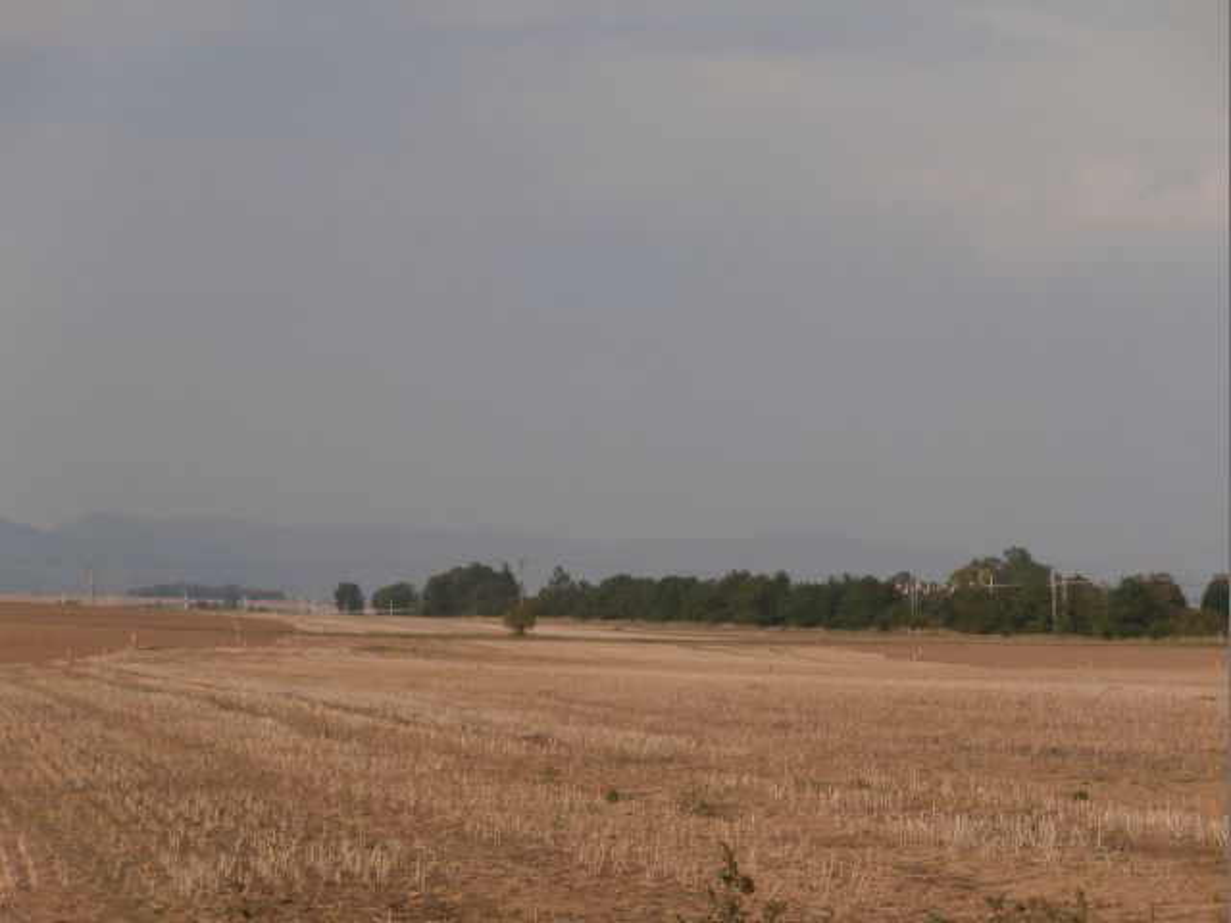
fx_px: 4872
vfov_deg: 10.8
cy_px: 462
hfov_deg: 14.4
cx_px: 616
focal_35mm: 137
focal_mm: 24.17
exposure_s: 1/500
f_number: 5.7
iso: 100
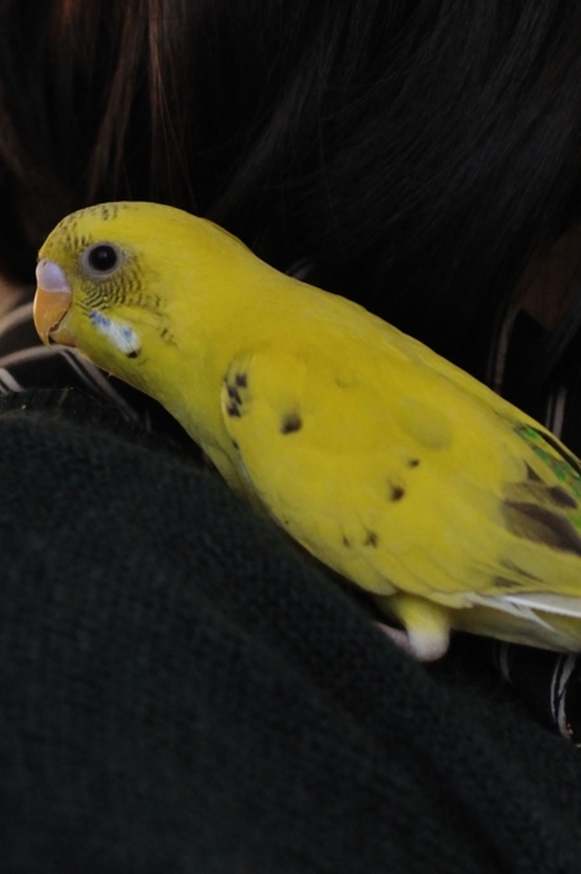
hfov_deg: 6.4
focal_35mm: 213
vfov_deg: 9.7
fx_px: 5170
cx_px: 154
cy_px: 323
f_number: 5
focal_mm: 70
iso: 1600
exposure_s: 1/500
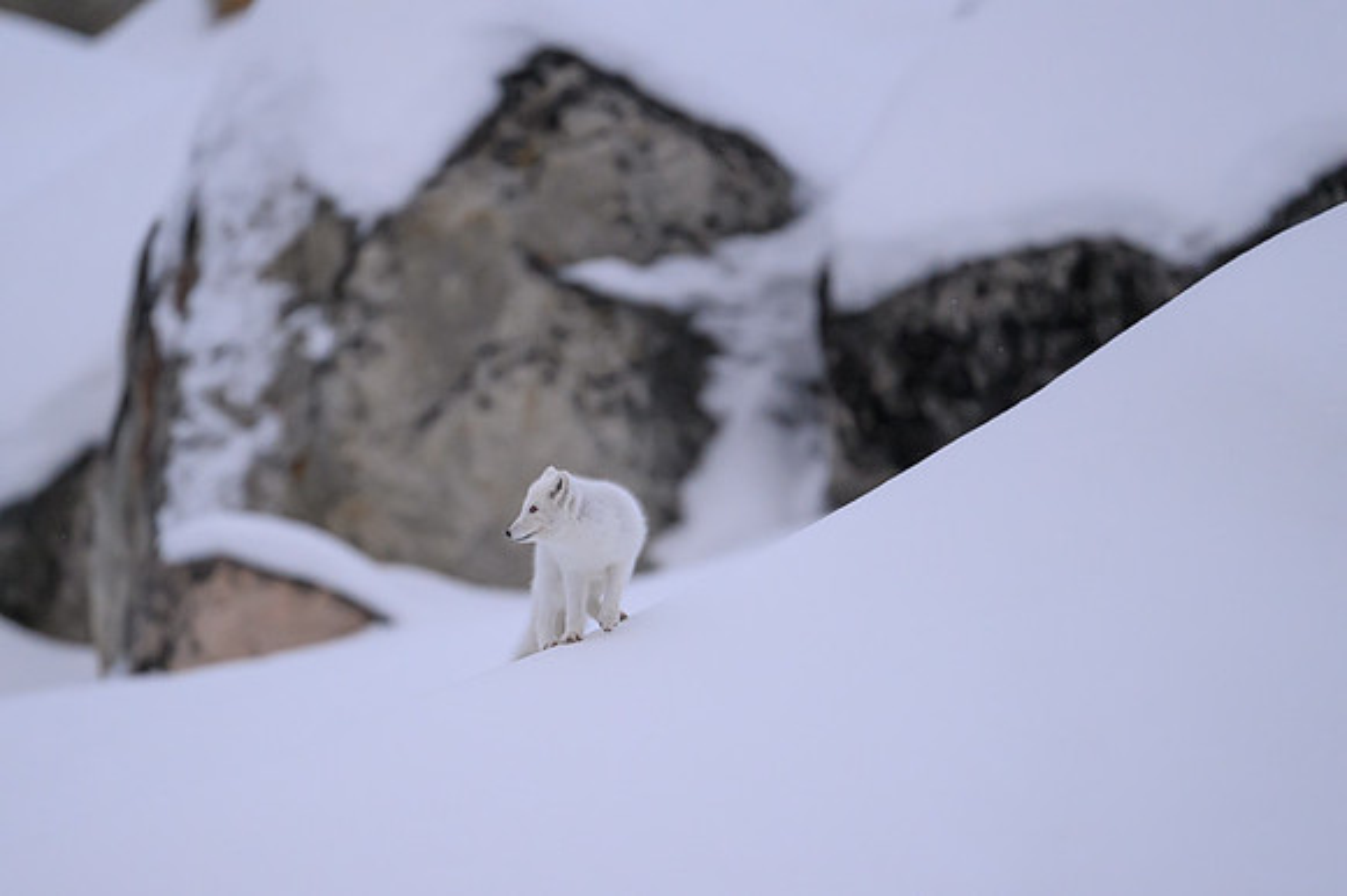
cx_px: 613
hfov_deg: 3.4
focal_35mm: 610
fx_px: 22823
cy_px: 488
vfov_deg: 2.3
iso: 2500
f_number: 4
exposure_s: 1/1600
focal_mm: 560
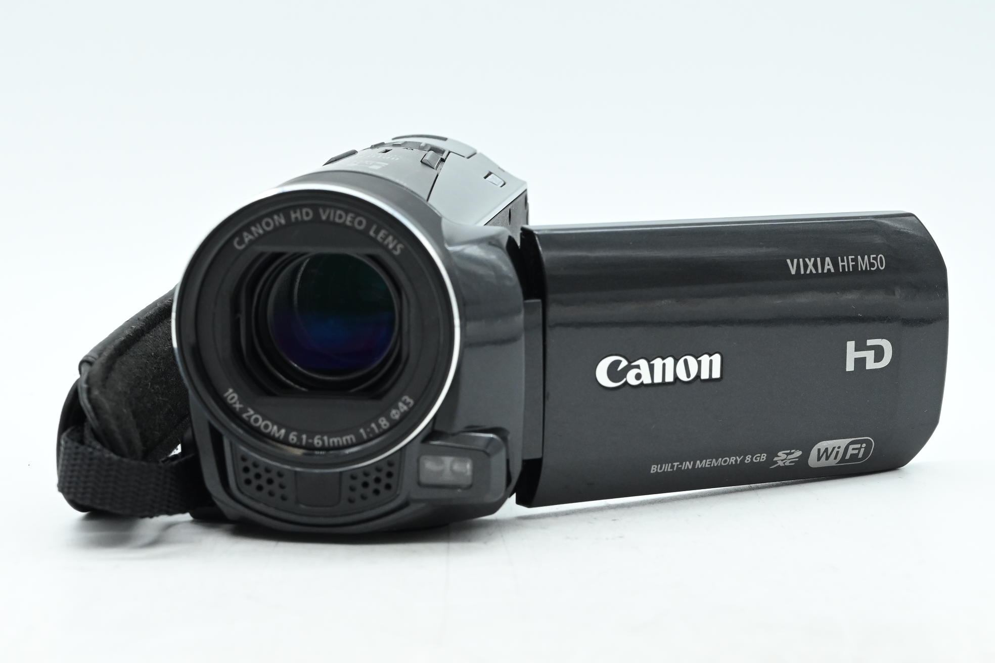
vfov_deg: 18.2
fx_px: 2073
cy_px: 332
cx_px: 498
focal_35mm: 75
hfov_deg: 27.0
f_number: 11
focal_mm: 50
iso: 2000
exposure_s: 1/125
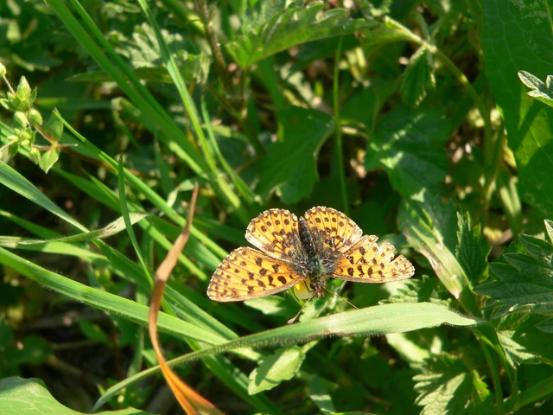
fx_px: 767
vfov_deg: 30.3
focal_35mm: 48
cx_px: 276
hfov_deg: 39.7
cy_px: 208
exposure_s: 1/200
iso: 100
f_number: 3.3
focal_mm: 8.1
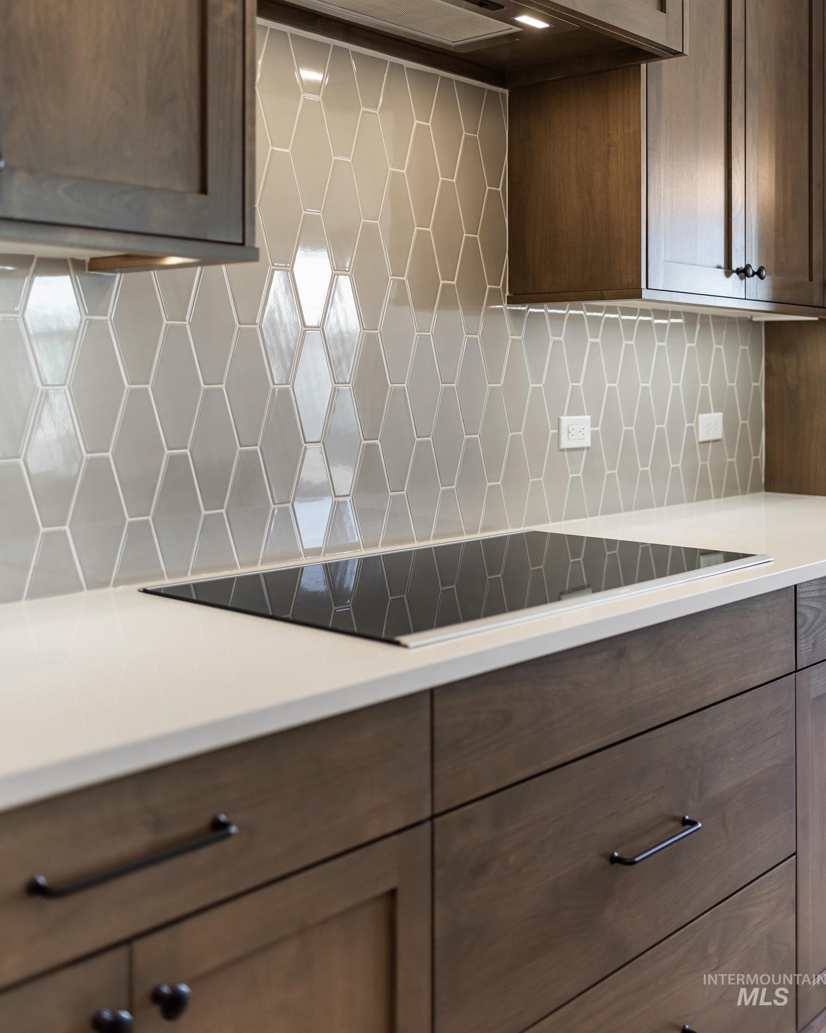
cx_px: 410
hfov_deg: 37.3
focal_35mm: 40
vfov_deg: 45.5
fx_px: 1223
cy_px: 408
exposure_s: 1/80
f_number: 2
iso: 100
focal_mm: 35
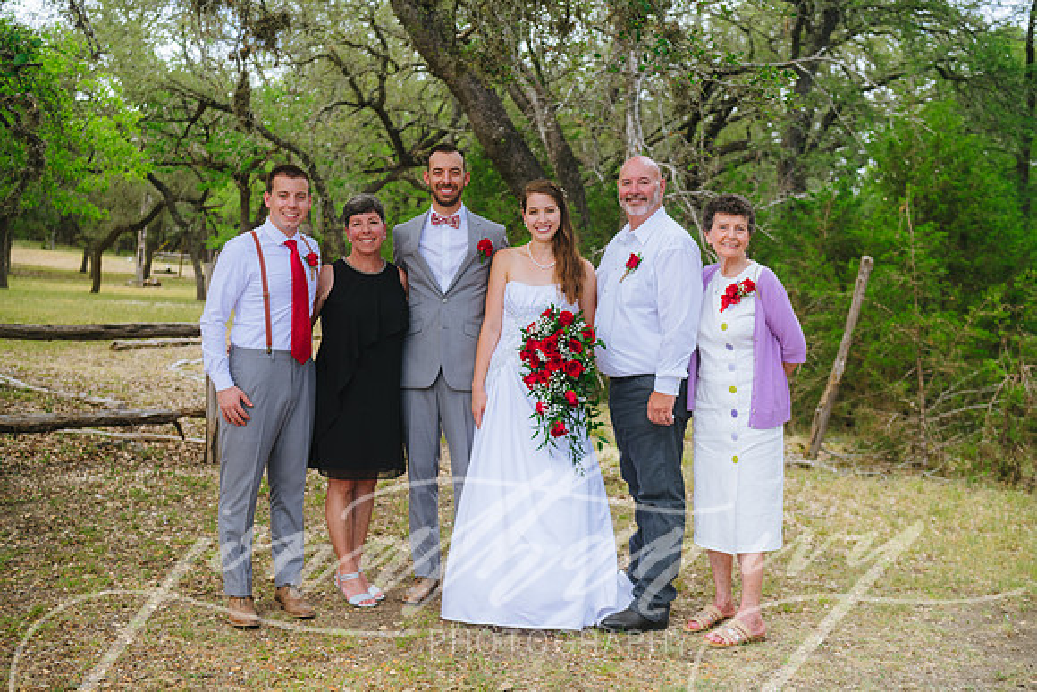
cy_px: 346
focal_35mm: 48
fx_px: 1383
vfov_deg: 28.1
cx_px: 518
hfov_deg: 41.1
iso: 200
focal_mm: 48
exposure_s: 1/500
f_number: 4
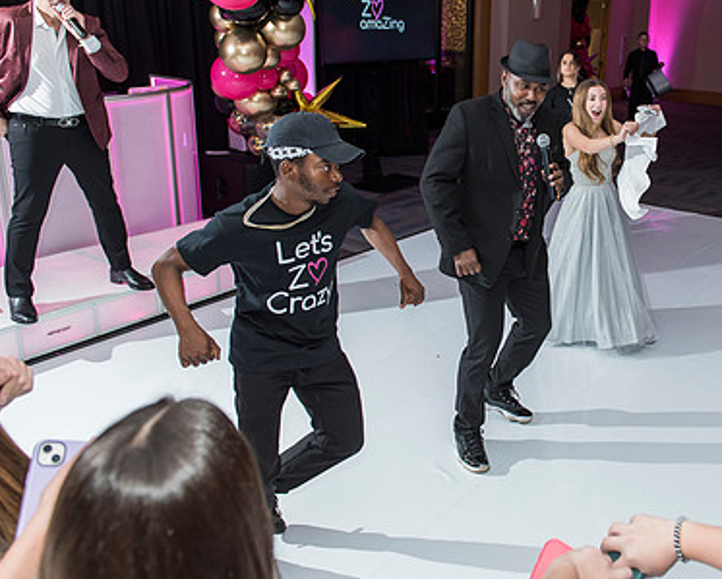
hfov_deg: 49.6
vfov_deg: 42.0
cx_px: 534
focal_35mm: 35
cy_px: 228
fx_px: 748
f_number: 3.5
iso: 1000
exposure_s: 1/100
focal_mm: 24
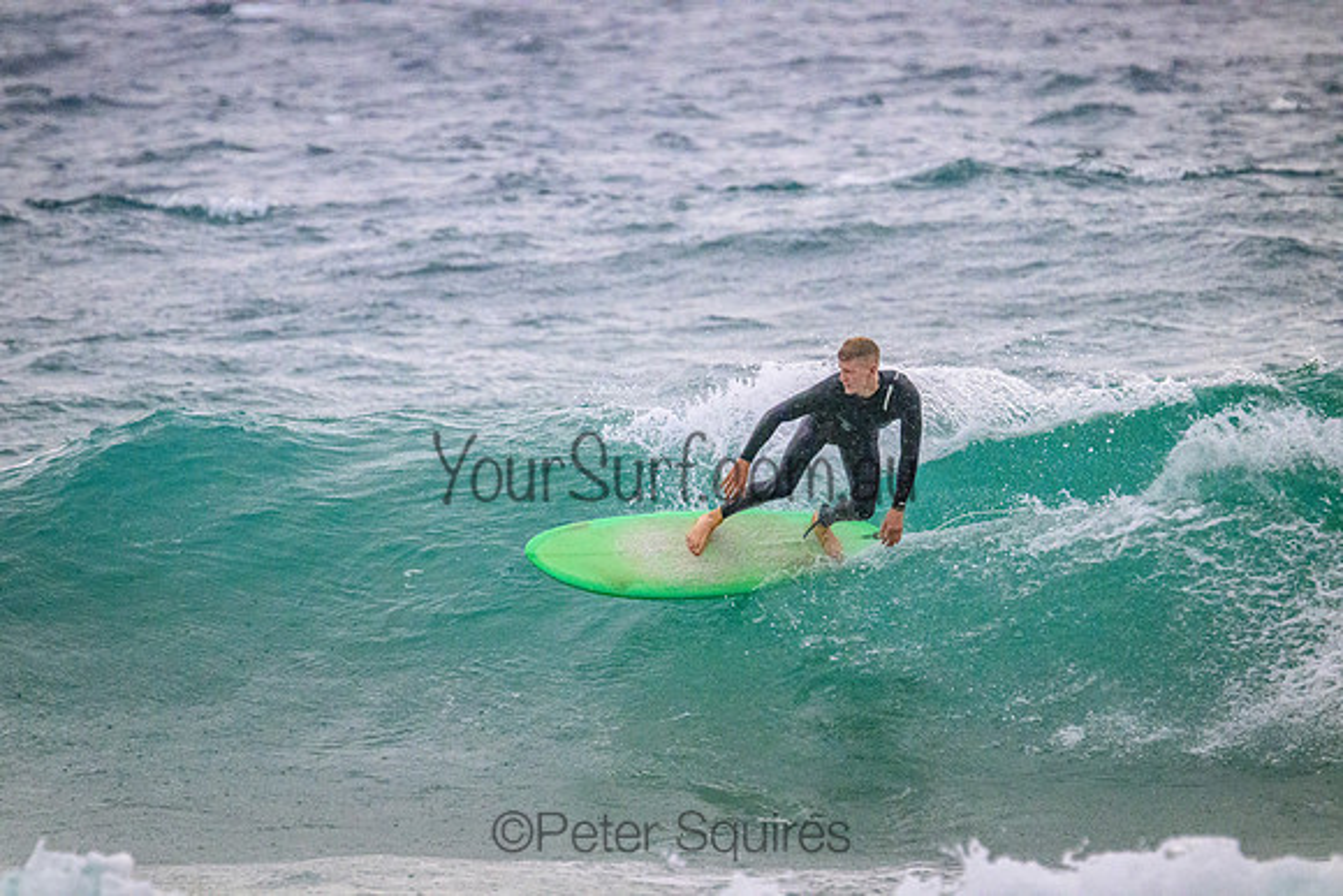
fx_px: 22388
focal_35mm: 600
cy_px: 448
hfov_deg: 3.4
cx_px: 672
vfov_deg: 2.3
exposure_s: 1/2000
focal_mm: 600
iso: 10000
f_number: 11
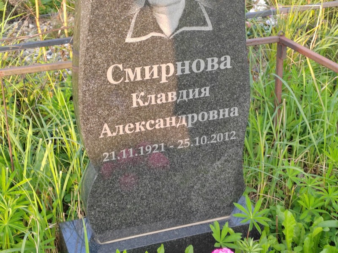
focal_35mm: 67
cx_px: 169
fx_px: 654
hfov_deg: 29.0
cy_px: 126
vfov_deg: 21.9
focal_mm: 5.52
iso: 125
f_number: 1.9
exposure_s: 1/100
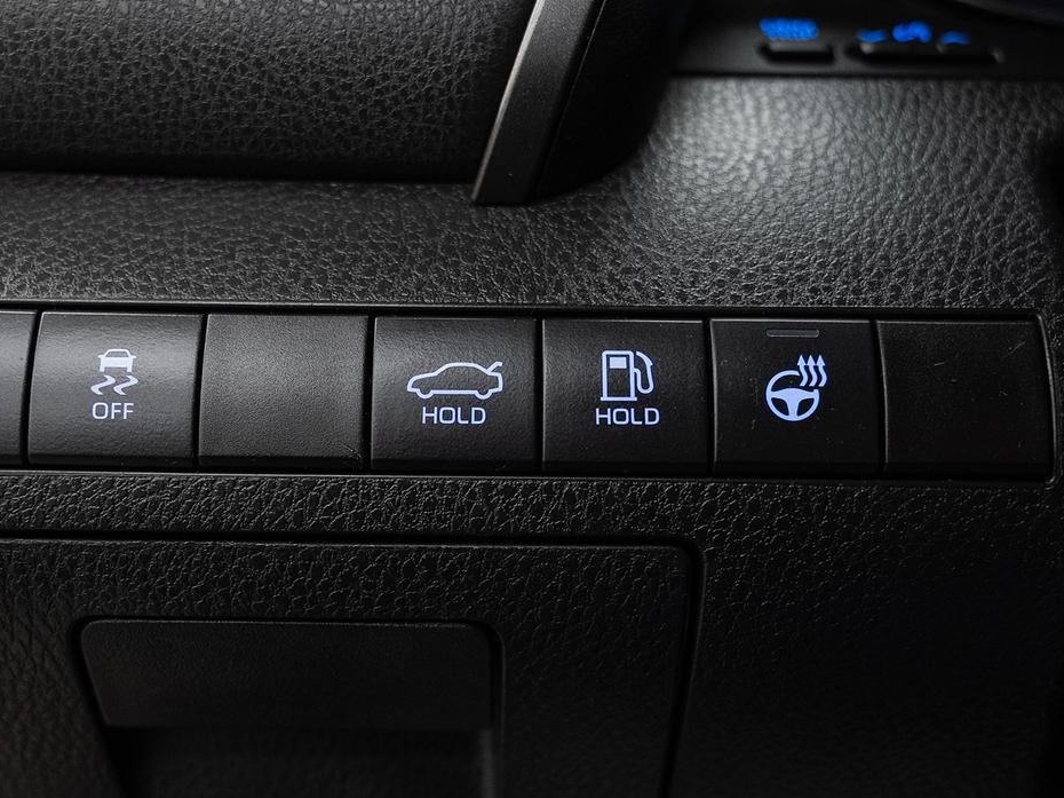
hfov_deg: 43.8
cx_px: 483
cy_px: 530
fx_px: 1321
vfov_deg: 33.3
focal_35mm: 43
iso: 1000
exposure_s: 1/30
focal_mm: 24
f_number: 4
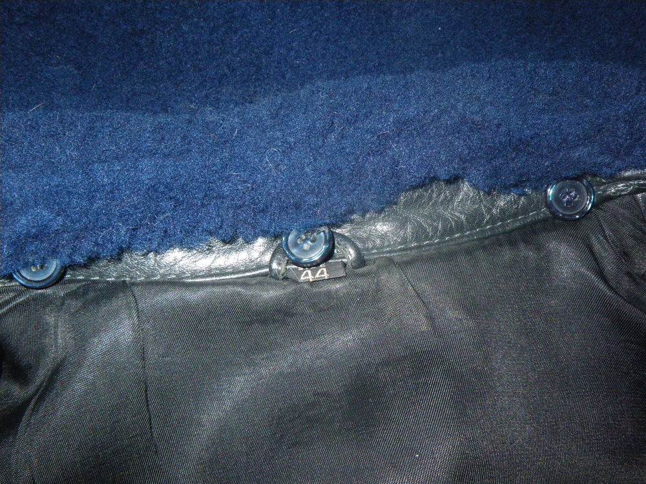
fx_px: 635
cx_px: 323
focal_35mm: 34
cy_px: 242
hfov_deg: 54.0
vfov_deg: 41.8
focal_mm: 6.1
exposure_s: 1/50
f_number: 4.6
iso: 400
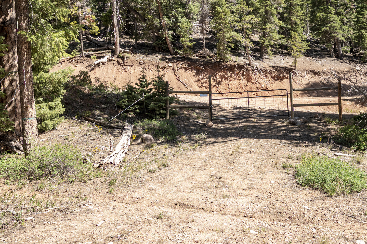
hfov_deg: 58.6
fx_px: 326
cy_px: 105
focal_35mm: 32
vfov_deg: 41.0
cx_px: 202
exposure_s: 1/640
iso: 320
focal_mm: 22.5
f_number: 8
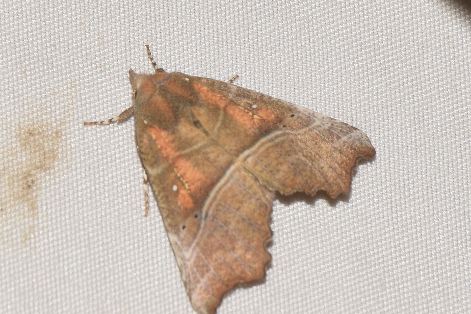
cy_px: 157
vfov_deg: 6.5
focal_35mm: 210
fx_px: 2747
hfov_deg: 9.8
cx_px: 236
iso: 100
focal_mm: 140
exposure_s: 1/160
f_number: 13
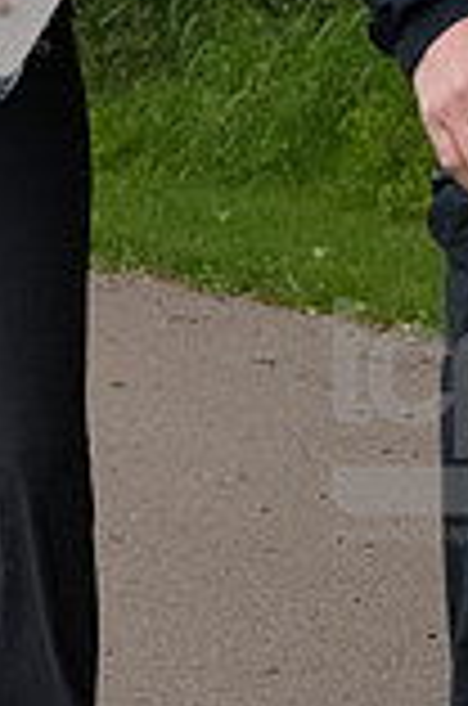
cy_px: -67
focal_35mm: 301
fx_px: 5895
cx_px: -56
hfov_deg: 4.5
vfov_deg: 6.8
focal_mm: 70
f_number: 7.1
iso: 4000
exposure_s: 1/1600
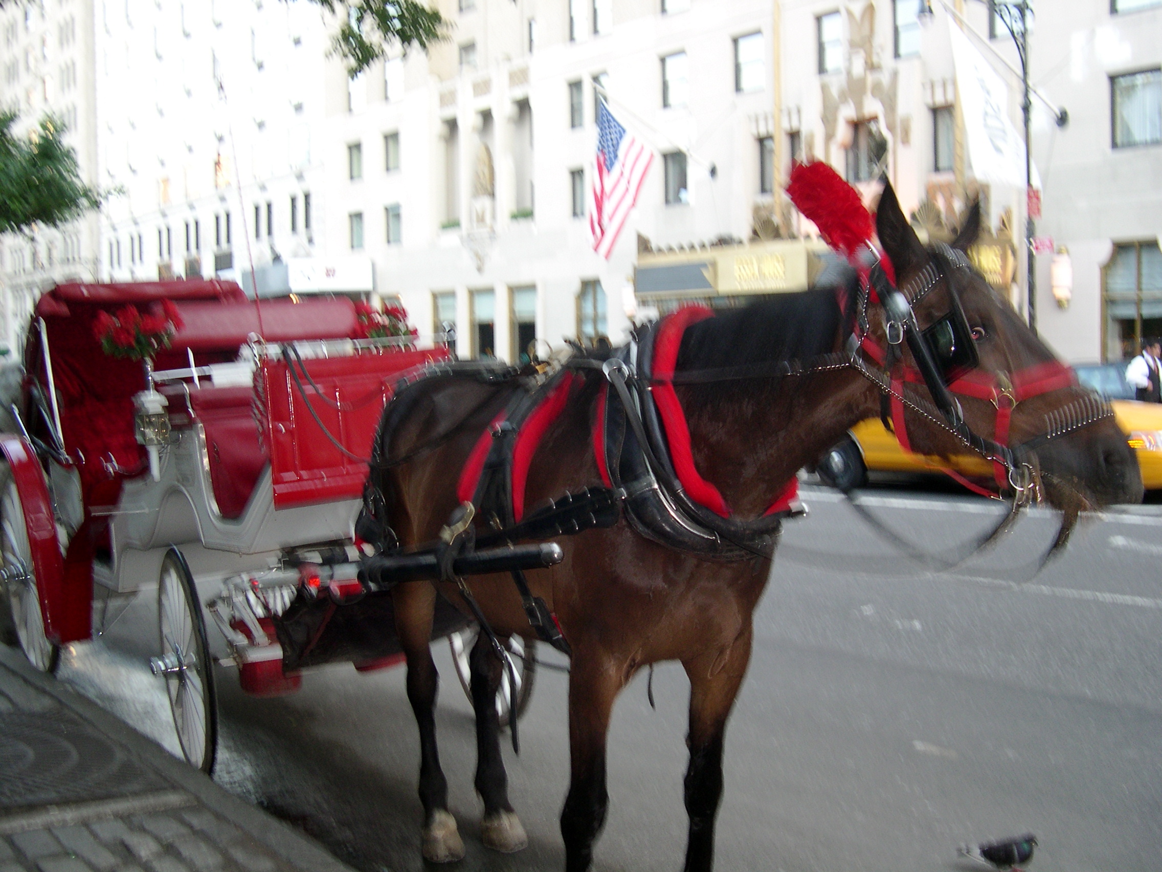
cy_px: 436
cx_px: 581
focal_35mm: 38
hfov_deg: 49.0
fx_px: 1276
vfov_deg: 37.7
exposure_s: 1/30
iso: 102
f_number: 2.8
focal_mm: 8
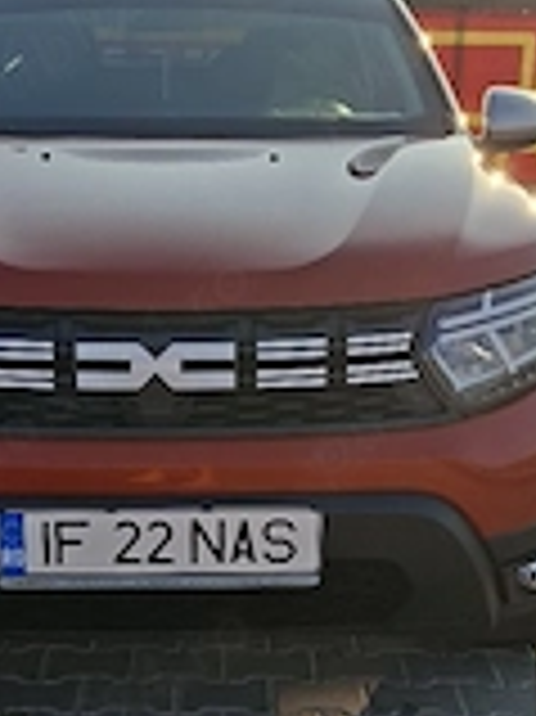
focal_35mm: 58
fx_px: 1199
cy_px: 423
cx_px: 194
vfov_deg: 33.2
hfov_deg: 25.1
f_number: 1.8
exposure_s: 1/2500
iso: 50
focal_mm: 5.54
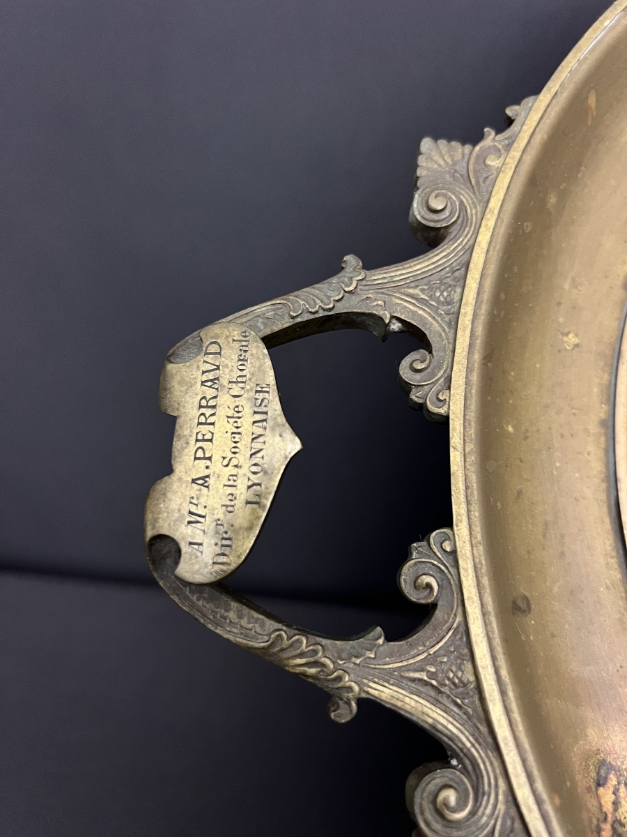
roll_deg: -2.0
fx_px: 628
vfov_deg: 67.3
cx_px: 314
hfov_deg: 53.1
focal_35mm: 26
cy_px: 418
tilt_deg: -16.1
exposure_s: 1/32
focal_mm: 5.7
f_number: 1.5
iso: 640
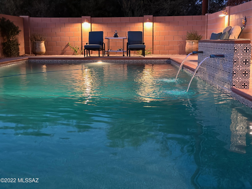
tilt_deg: -10.8
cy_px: 94
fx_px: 349
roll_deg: +0.9
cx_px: 126
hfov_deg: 39.7
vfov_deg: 30.3
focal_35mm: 48
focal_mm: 6.86
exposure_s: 1/30
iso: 640
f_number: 1.78
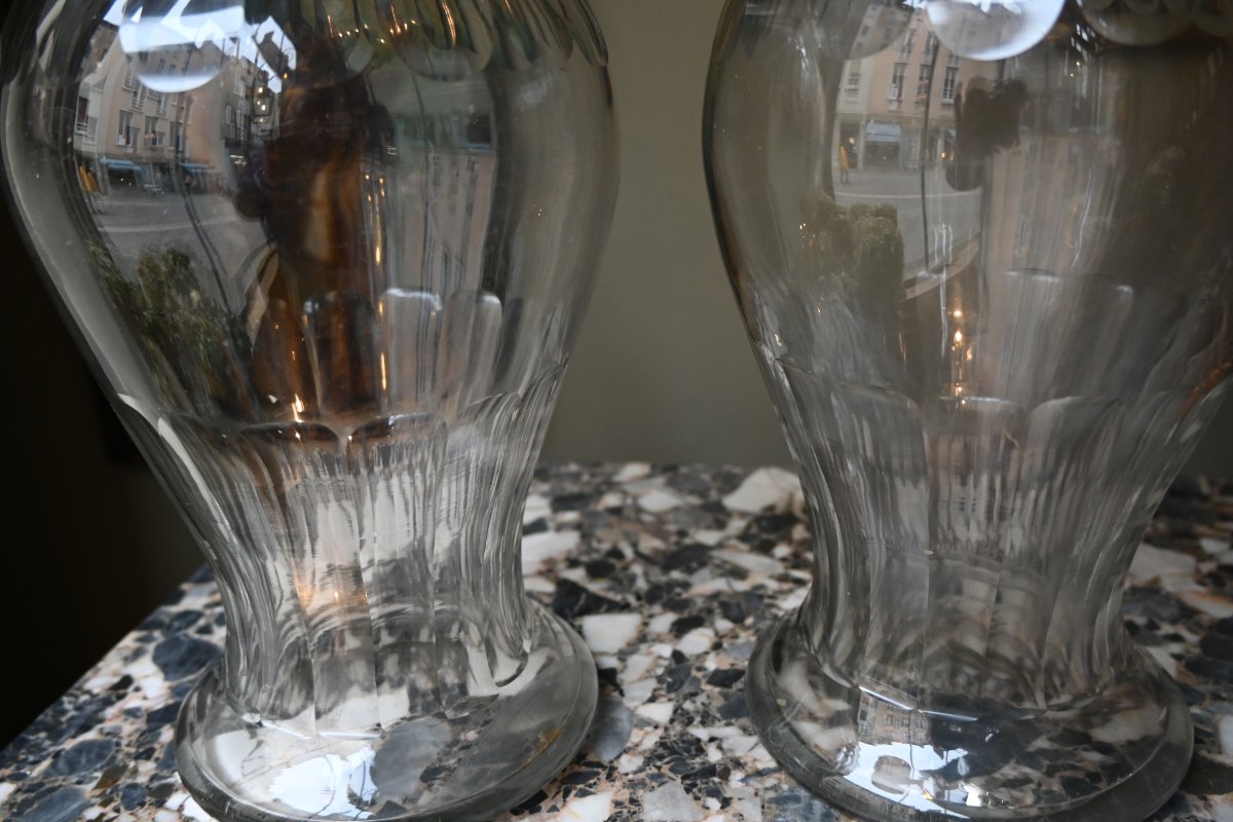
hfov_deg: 58.3
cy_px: 411
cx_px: 616
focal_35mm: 32
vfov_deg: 40.8
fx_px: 1104
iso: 720
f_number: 3.5
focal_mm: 21.5
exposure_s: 1/125
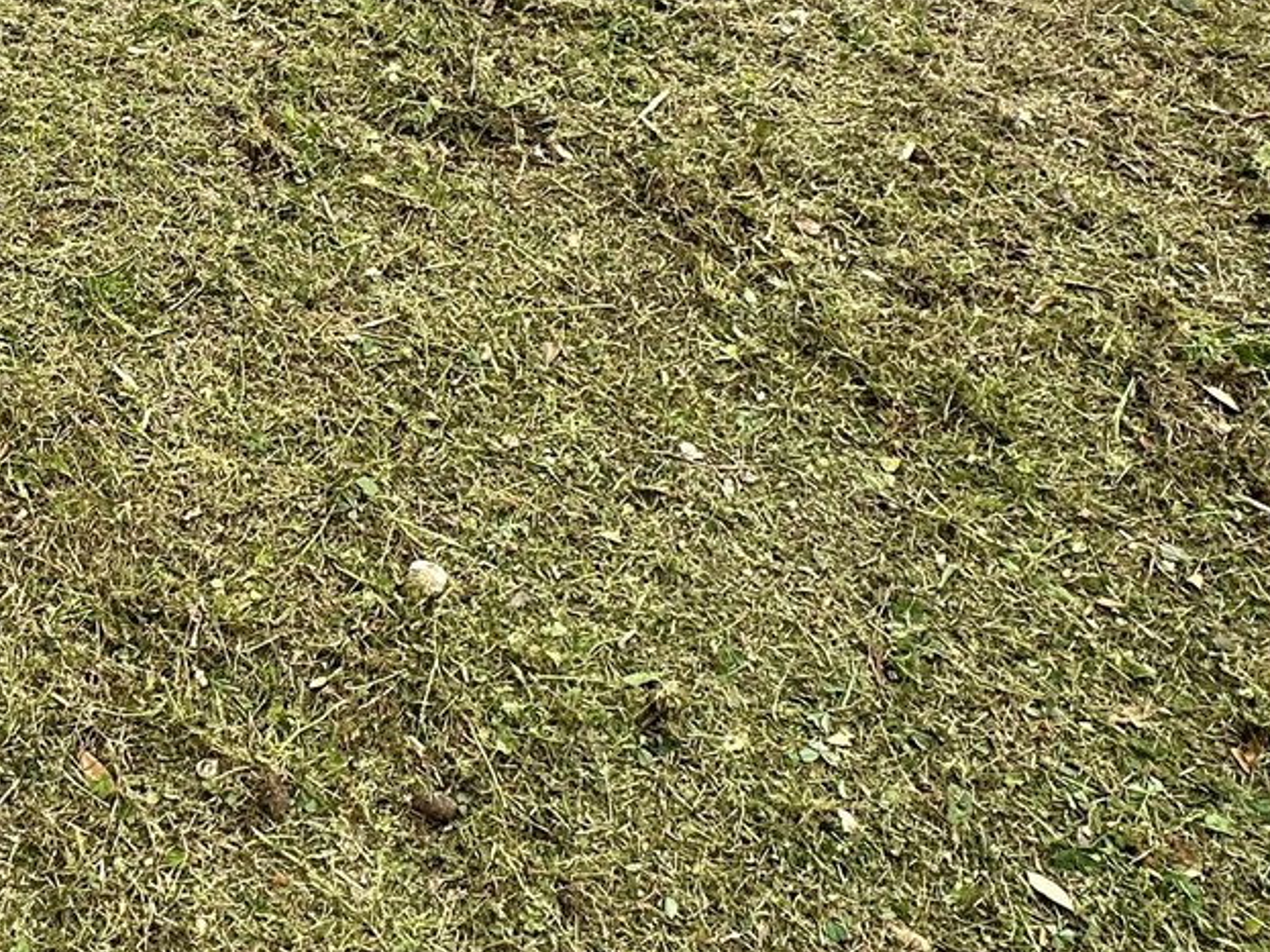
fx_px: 1687
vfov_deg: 31.1
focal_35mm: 46
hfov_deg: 37.7
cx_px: 61
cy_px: 269
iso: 50
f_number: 2.2
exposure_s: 1/711
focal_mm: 2.22
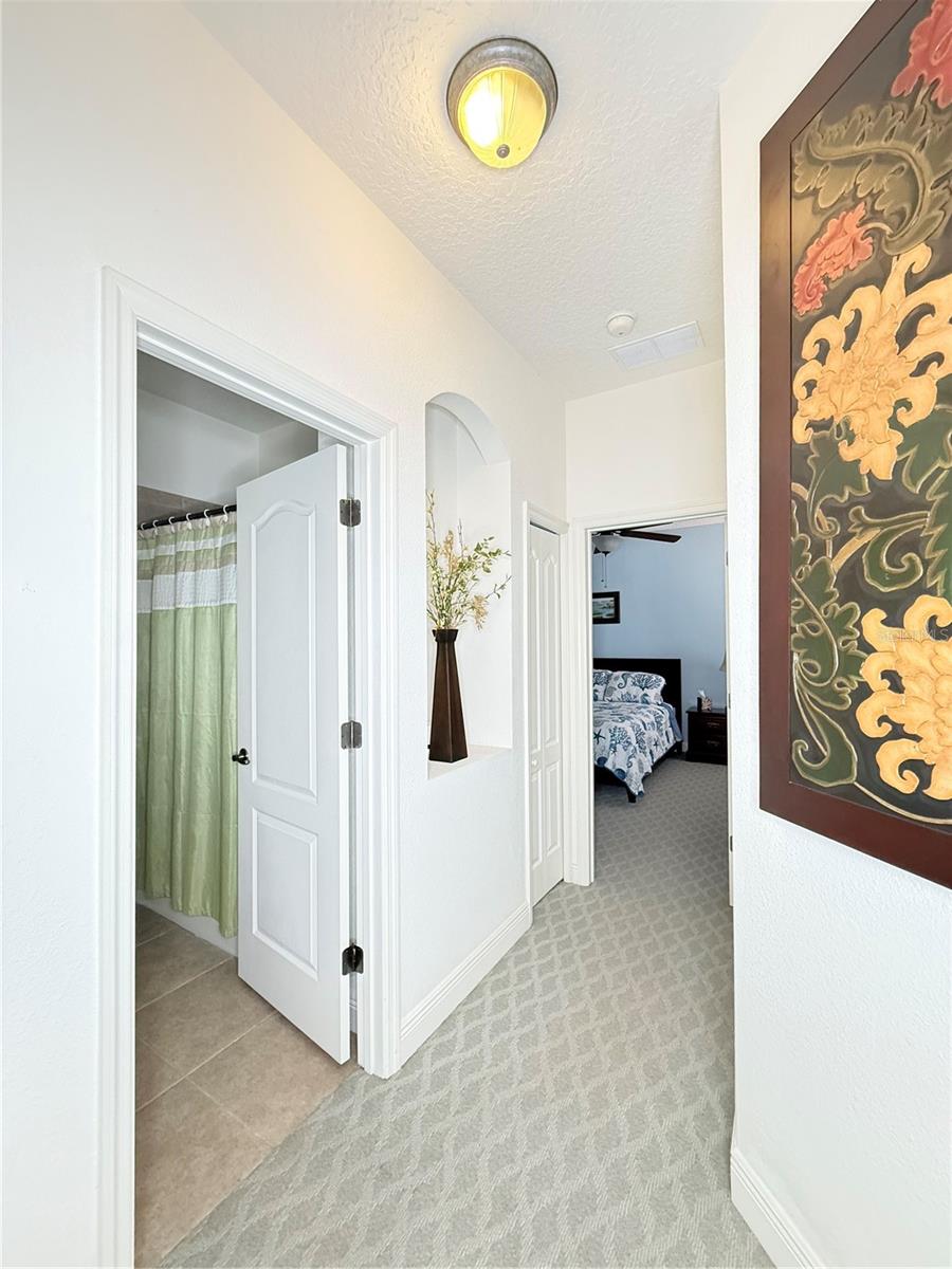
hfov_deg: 85.7
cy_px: 634
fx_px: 513
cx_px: 476
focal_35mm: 14
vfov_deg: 102.1
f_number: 2.2
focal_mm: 2.22
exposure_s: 1/60
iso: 400
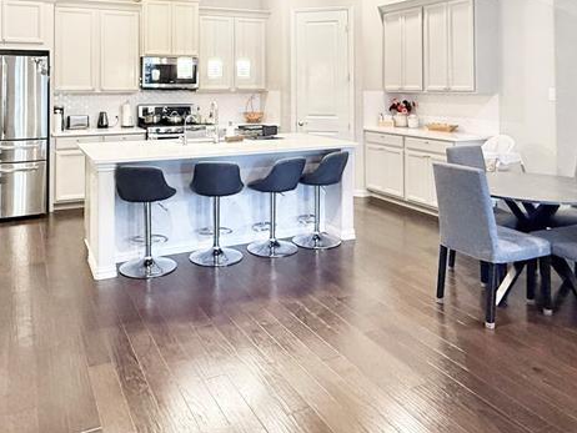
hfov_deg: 58.2
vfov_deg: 43.0
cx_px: 259
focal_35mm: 31
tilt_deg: +2.4
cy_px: 76
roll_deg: -0.3
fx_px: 517
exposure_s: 1/60
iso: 320
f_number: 2.2
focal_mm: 2.22
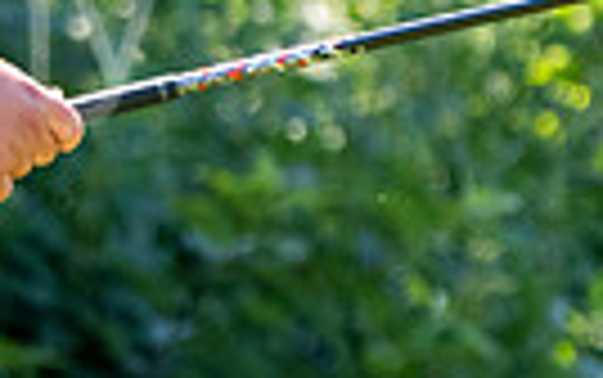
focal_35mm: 2323
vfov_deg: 0.6
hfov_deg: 0.9
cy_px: -200
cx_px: -410
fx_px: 38208
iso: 1000
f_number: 5.6
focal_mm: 350
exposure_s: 1/1000
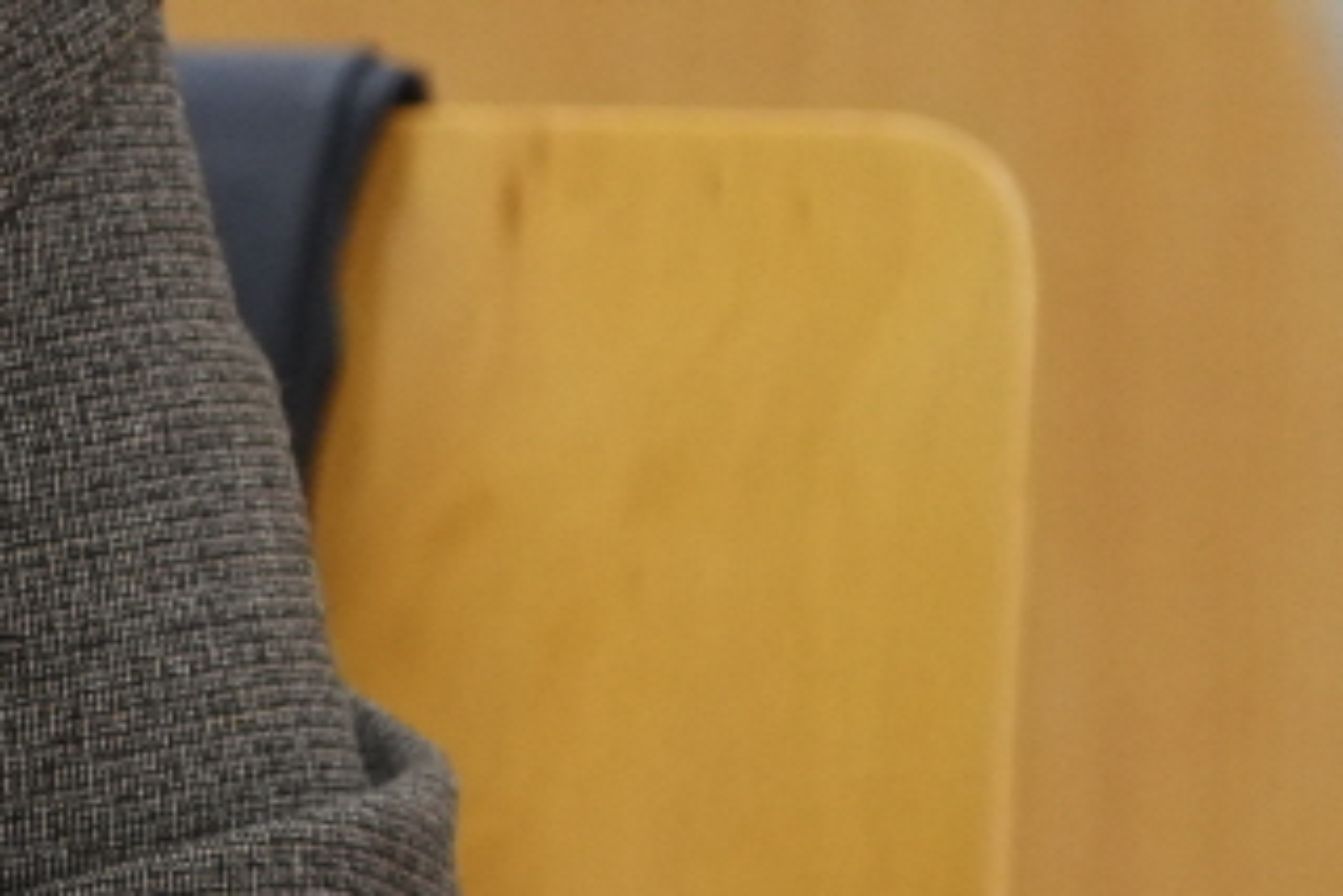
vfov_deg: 1.2
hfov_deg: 1.8
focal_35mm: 1127
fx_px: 42060
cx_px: -2286
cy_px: -34
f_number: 4
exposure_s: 1/160
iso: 2000
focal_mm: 200
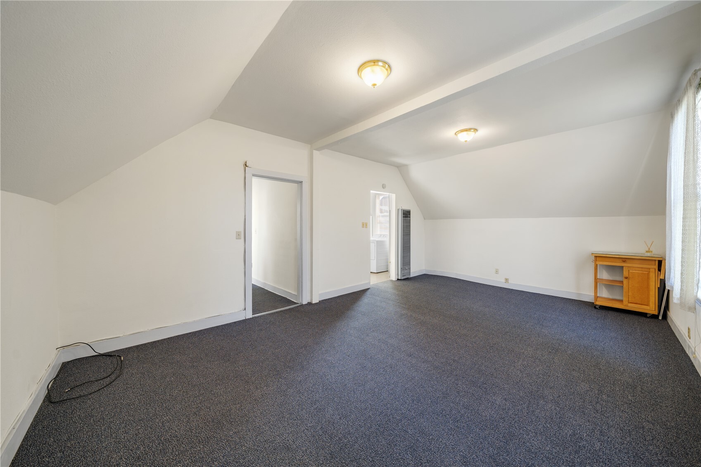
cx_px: 350
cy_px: 234
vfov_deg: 90.0
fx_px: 234
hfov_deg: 112.6
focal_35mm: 12
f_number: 5.6
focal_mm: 12
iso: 100
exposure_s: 1/1.67
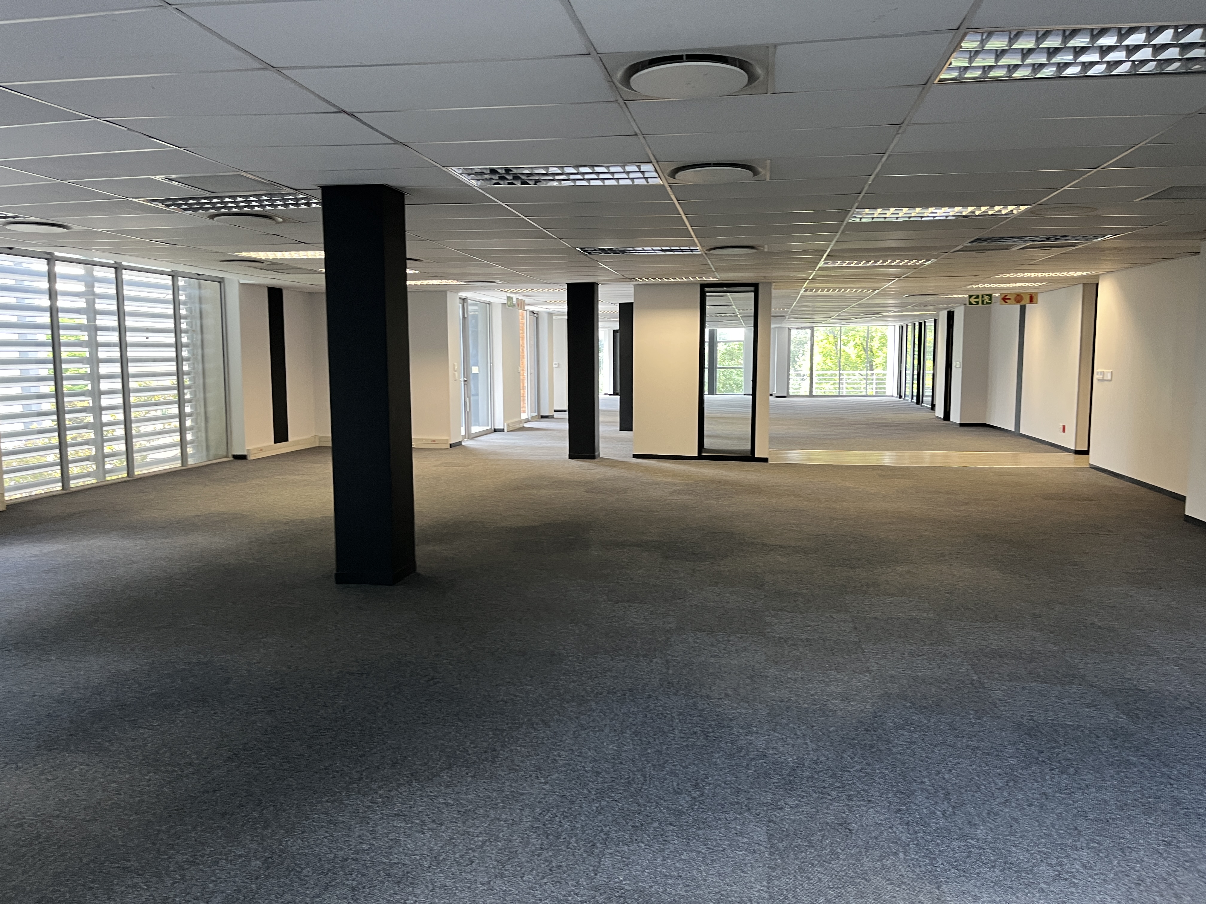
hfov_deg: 67.3
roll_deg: +0.2
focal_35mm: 26
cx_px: 603
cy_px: 452
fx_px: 906
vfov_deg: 53.1
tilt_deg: -6.1
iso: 160
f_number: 1.6
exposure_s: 1/50
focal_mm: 5.1
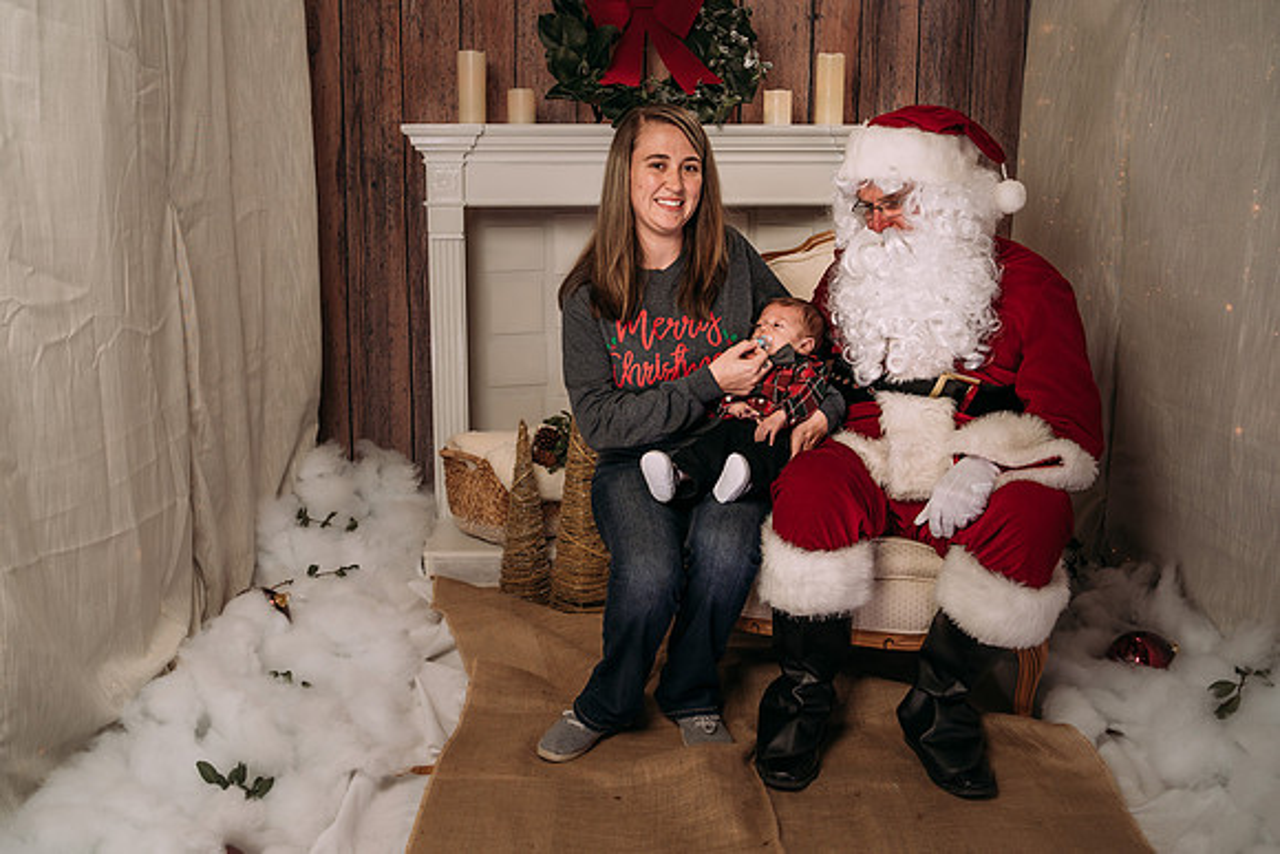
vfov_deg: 34.7
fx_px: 1368
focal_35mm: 38
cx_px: 603
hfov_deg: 50.1
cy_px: 432
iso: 100
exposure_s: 1/100
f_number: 6.3
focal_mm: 35
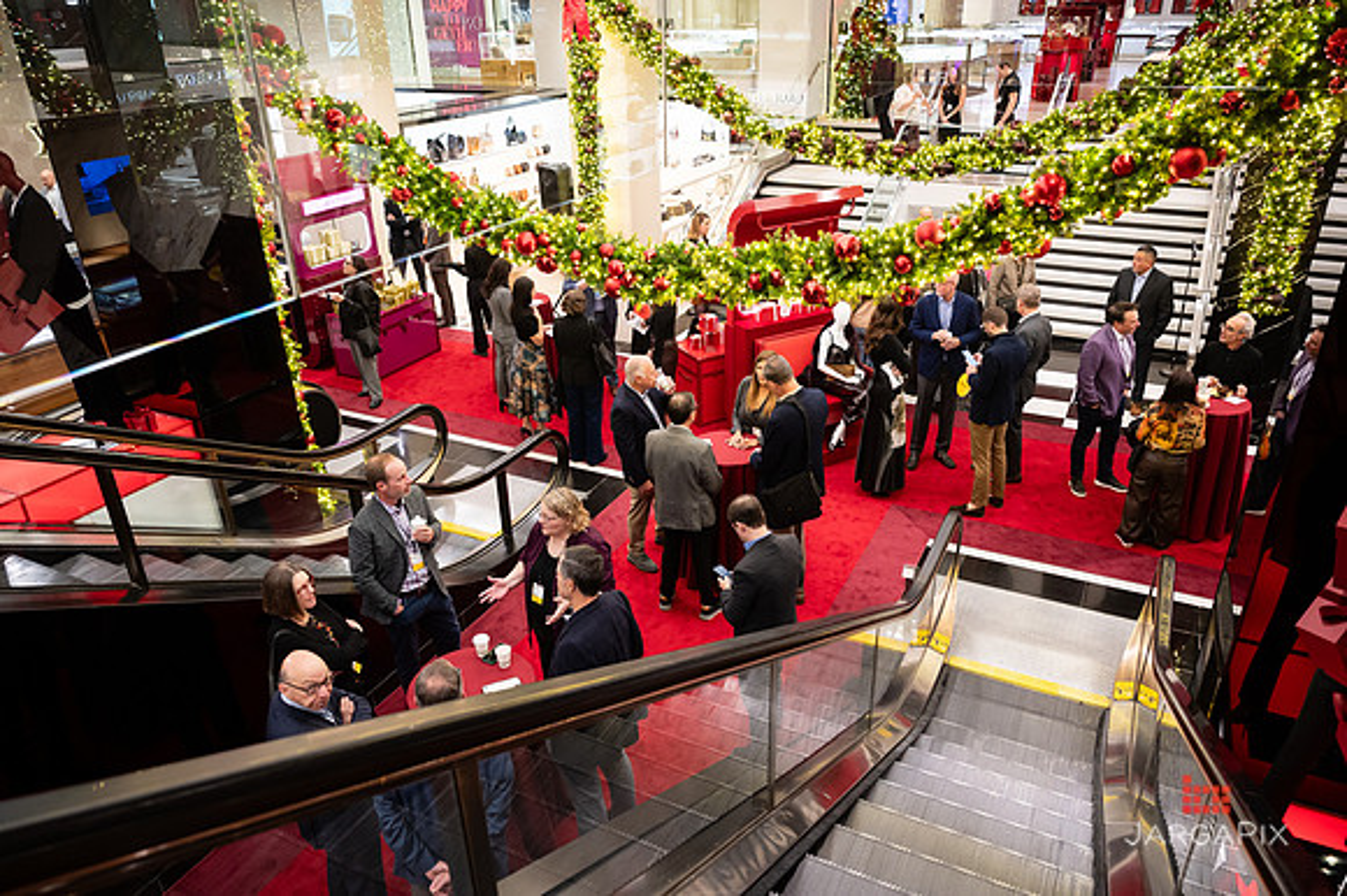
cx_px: 674
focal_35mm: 25
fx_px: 933
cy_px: 448
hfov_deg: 71.7
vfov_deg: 51.3
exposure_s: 1/160
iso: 1250
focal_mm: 24
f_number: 3.2
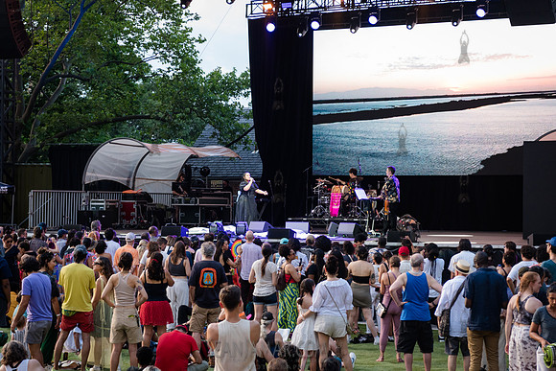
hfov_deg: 23.7
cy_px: 202
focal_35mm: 86
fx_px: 1323
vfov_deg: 16.0
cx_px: 254
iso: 1000
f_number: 3.5
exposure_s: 1/320
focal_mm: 70
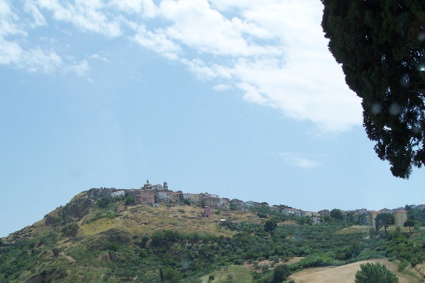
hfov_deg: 38.8
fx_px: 602
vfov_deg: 26.3
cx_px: 184
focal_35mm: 51
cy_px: 197
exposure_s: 1/700
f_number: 4.8
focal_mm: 8
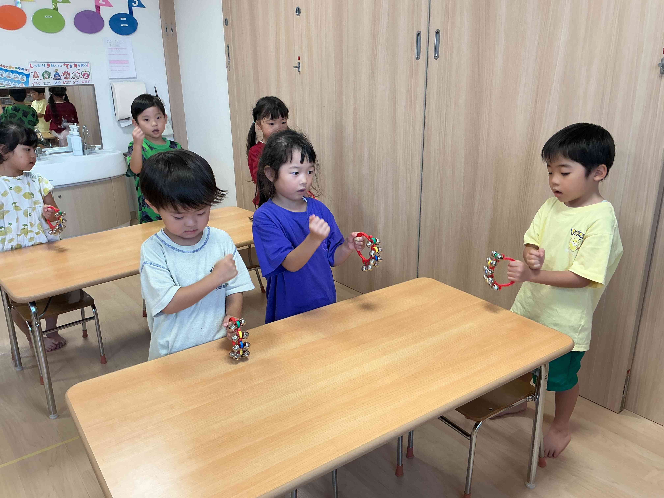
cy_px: 249
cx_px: 332
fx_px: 556
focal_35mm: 29
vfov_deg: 48.2
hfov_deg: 61.7
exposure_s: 1/120
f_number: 1.8
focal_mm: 3
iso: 50
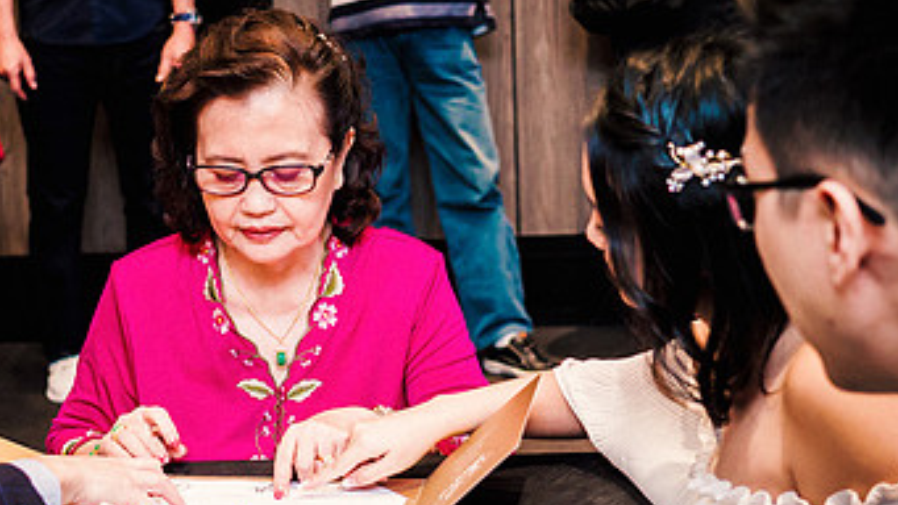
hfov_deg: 24.3
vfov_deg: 13.9
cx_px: 279
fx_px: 2072
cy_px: 314
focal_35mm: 87
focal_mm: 23
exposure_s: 1/125
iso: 640
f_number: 2
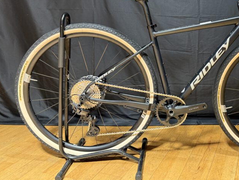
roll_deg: -2.1
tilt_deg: -8.3
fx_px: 269
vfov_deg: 36.0
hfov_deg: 45.8
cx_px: 186
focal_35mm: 39
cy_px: 45
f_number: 1.78
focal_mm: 6.76
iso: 200
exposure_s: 1/50
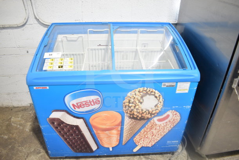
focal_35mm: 27
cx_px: 120
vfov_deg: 48.0
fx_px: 179
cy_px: 80
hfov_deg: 67.4
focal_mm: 18
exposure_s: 1/30
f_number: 3.5
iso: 360
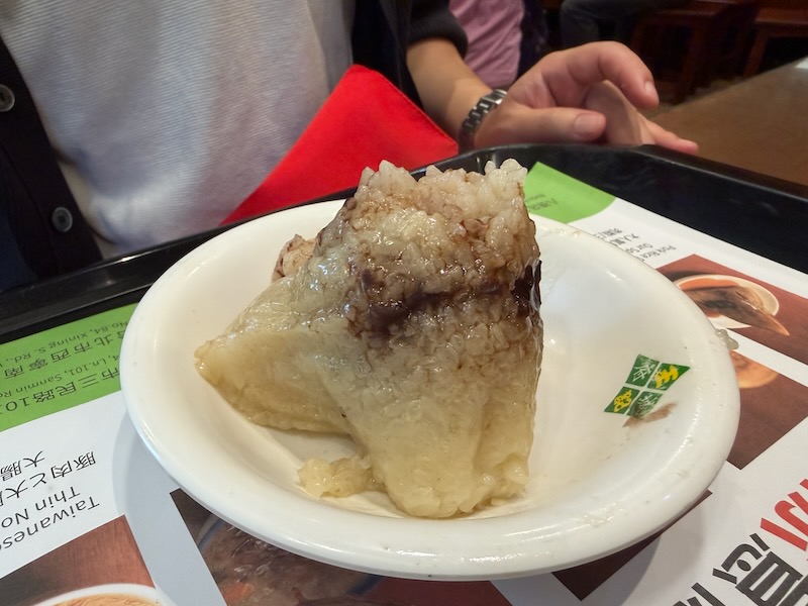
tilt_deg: -33.3
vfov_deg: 56.8
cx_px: 404
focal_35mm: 24
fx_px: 560
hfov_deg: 71.6
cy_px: 303
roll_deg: +1.3
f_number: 2.2
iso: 250
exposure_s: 1/120
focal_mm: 2.22
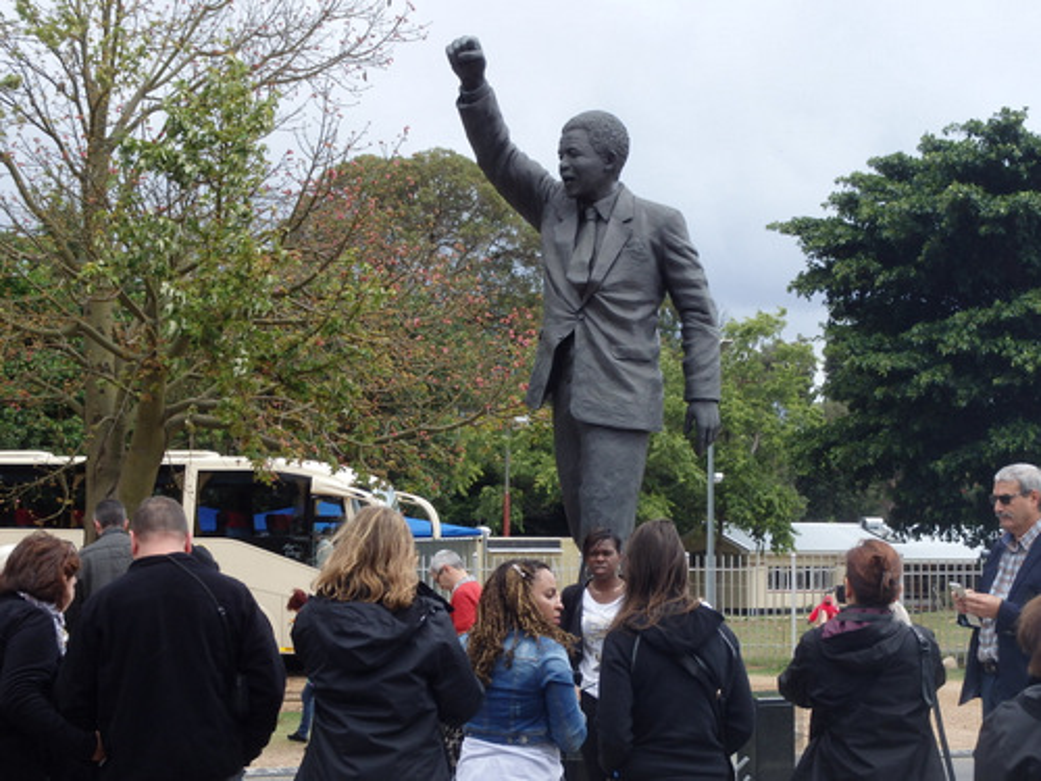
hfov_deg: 26.7
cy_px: 390
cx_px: 520
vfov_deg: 20.2
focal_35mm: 73
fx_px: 2195
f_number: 5.7
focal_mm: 13.1
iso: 125
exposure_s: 1/200
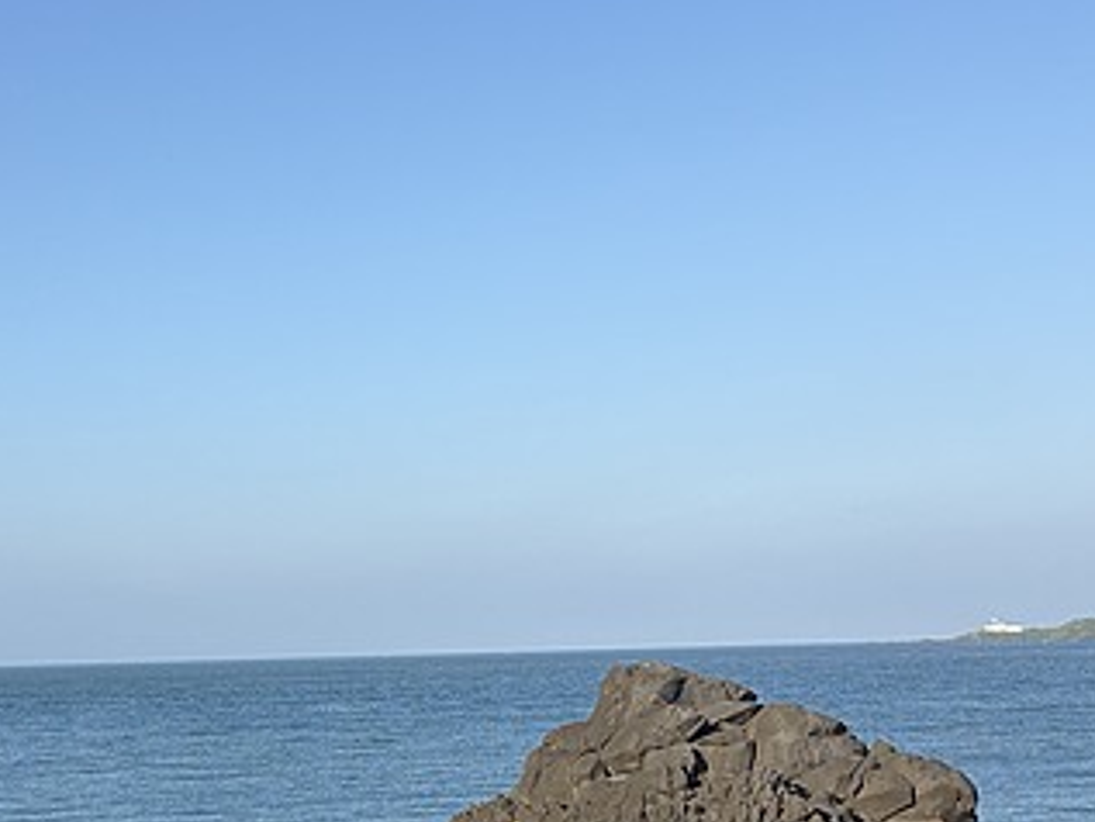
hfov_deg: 30.0
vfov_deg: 22.6
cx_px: 332
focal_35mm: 64
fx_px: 2025
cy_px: 675
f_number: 1.6
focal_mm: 5.96
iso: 50
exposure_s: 1/2747
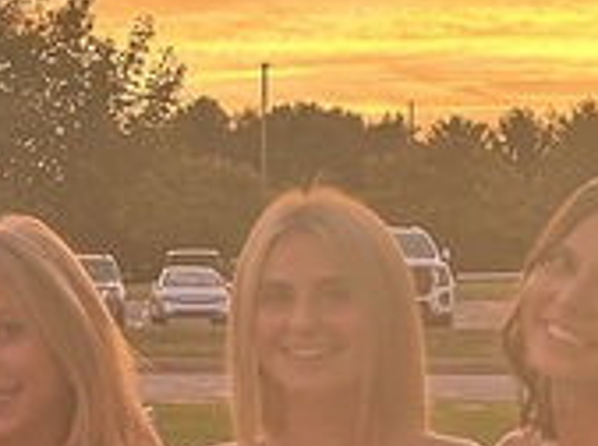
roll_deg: +0.3
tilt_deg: +0.5
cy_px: 234
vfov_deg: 9.4
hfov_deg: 12.3
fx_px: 2724
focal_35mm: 158
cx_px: -46
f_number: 1.5
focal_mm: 5.7
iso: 40
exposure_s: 1/130
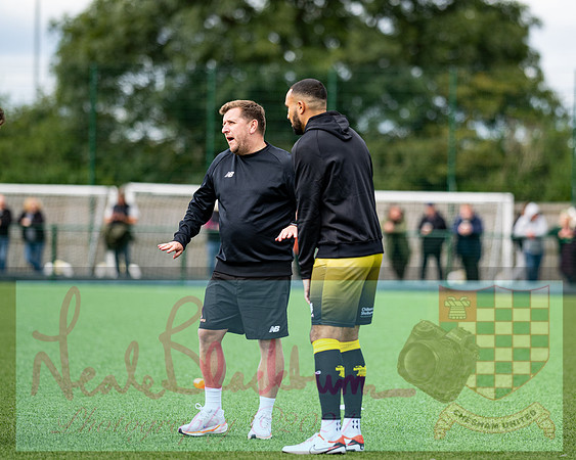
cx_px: 346
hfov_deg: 8.5
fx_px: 3879
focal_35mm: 228
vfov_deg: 6.8
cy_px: 230
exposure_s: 1/2500
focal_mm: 135
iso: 200
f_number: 1.8
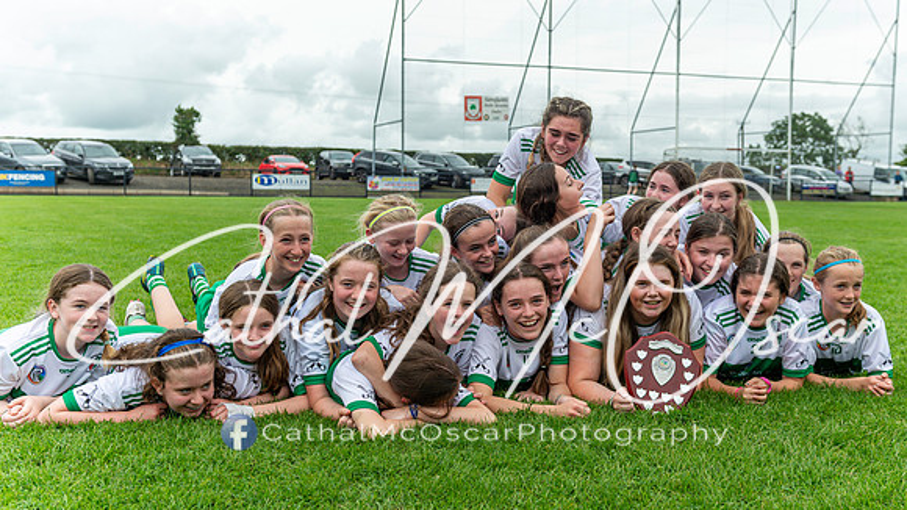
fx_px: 1037
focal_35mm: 43
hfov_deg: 47.1
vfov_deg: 27.6
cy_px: 292
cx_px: 521
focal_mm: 35
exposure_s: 1/640
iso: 110
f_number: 2.8
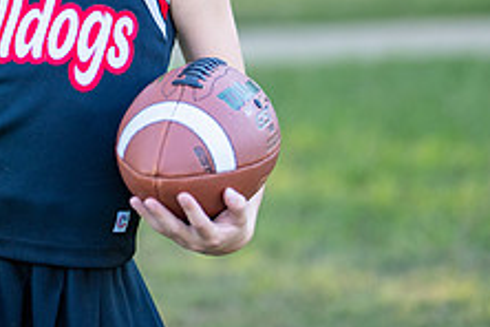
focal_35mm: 152
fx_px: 2069
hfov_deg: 13.4
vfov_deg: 8.9
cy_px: -74
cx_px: 70
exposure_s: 1/1250
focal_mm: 50
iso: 200
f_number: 1.2
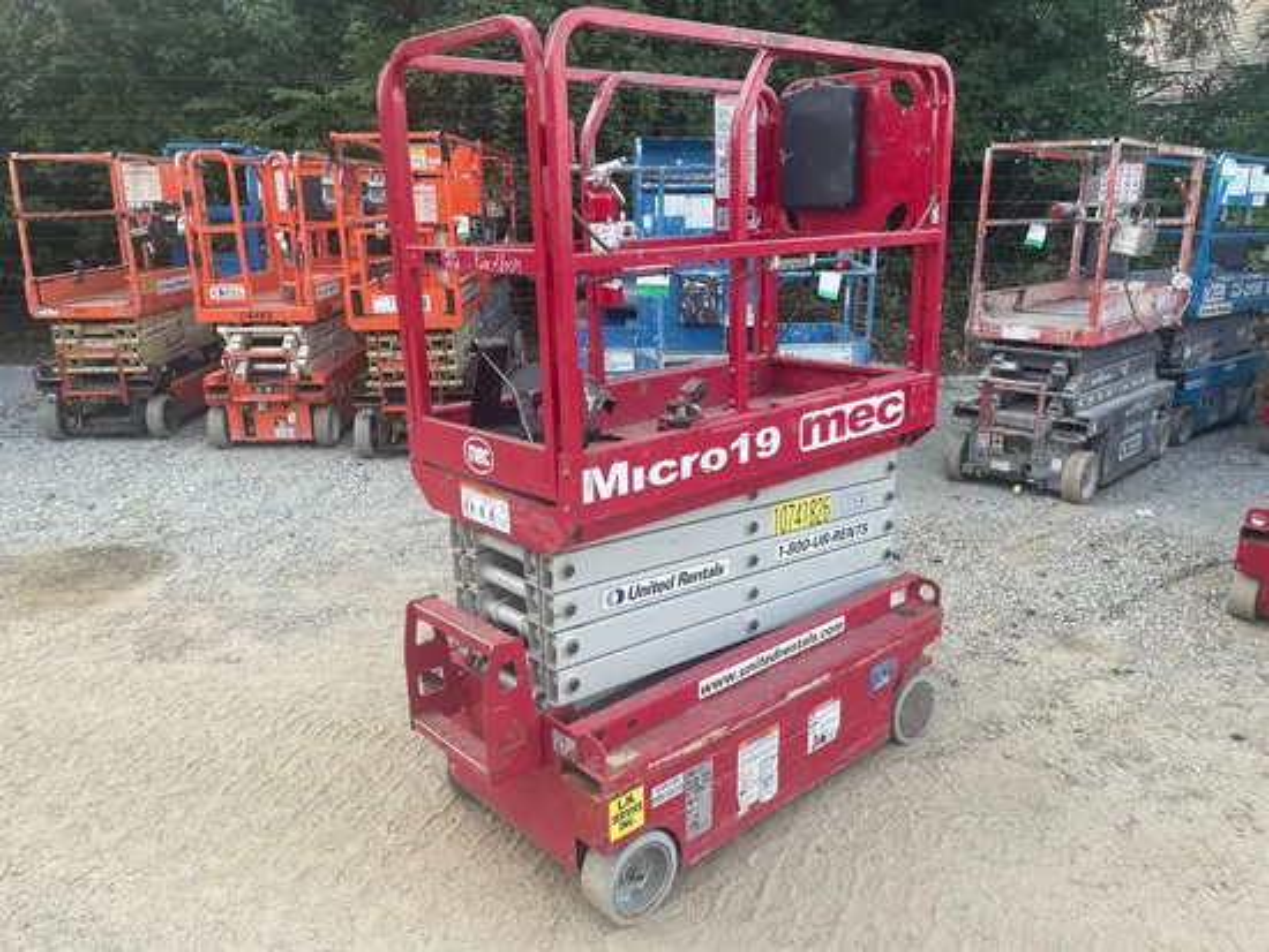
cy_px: 476
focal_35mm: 26
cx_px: 634
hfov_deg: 67.3
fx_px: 954
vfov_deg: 53.1
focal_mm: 4.2
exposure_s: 1/121
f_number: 1.6
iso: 50
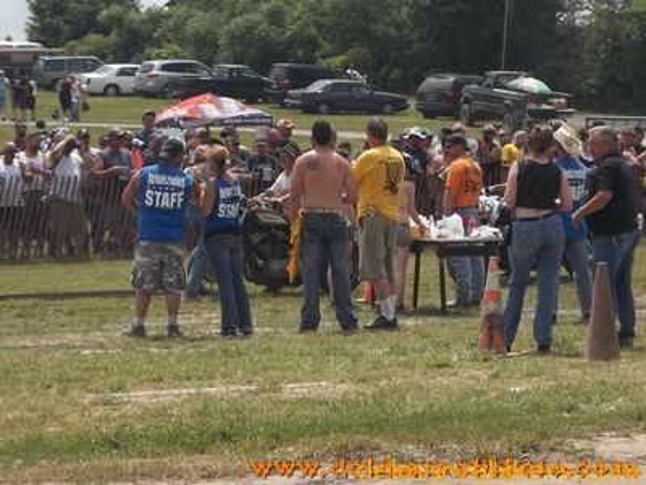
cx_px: 323
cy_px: 242
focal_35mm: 135
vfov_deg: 11.0
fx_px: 2519
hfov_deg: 14.6
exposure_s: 1/500
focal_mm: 24.5
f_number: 5.9
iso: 80
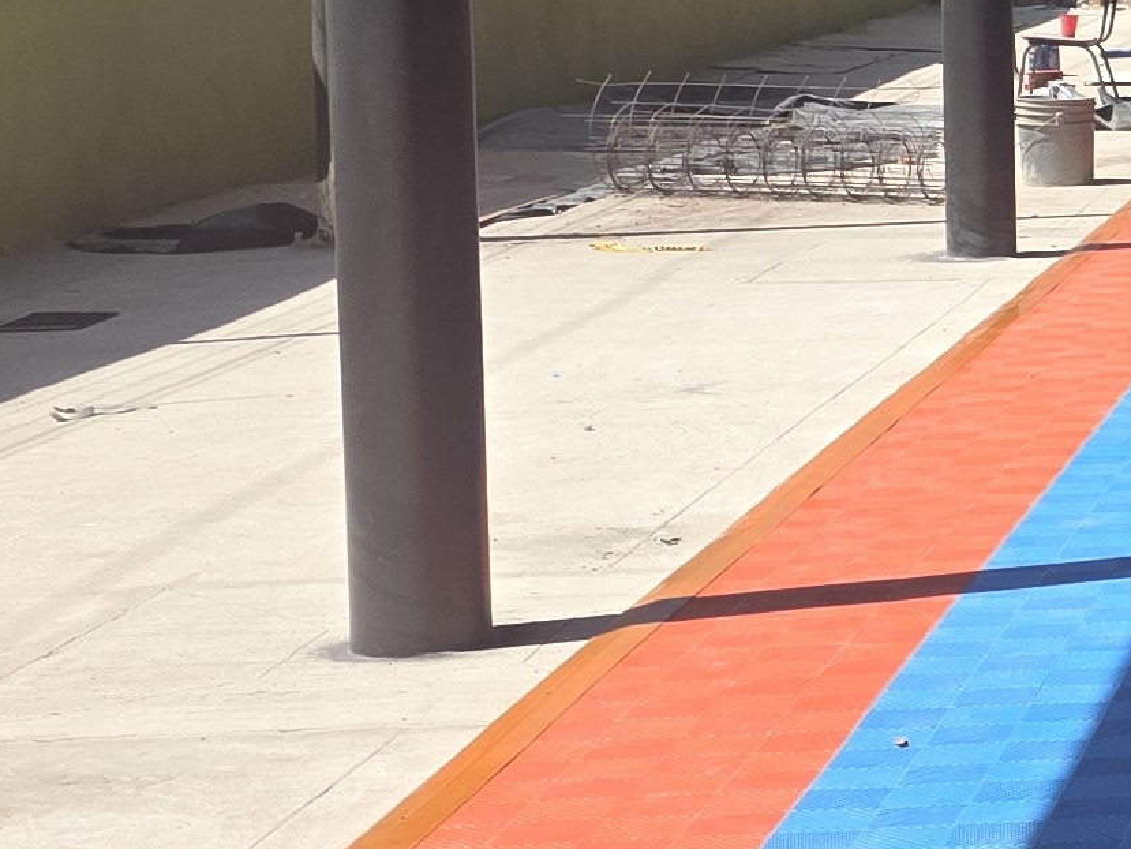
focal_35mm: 111
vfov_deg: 13.3
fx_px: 3627
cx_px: 2570
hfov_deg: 13.7
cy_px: 244
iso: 80
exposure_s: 1/4237
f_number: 1.7
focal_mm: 6.3
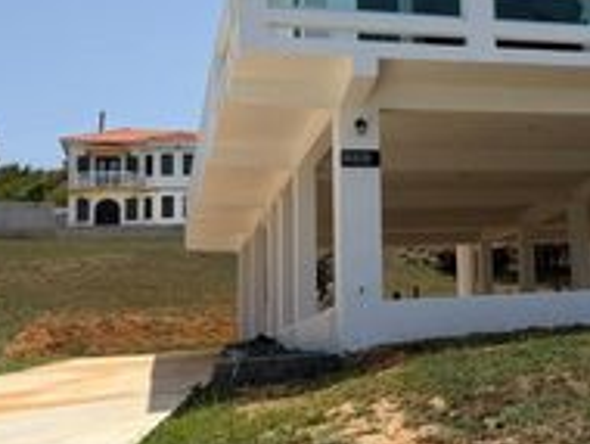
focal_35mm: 63
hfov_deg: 28.2
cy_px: 144
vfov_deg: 23.2
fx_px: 1075
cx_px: 633
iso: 80
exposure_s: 1/5714
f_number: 1.78
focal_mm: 6.76
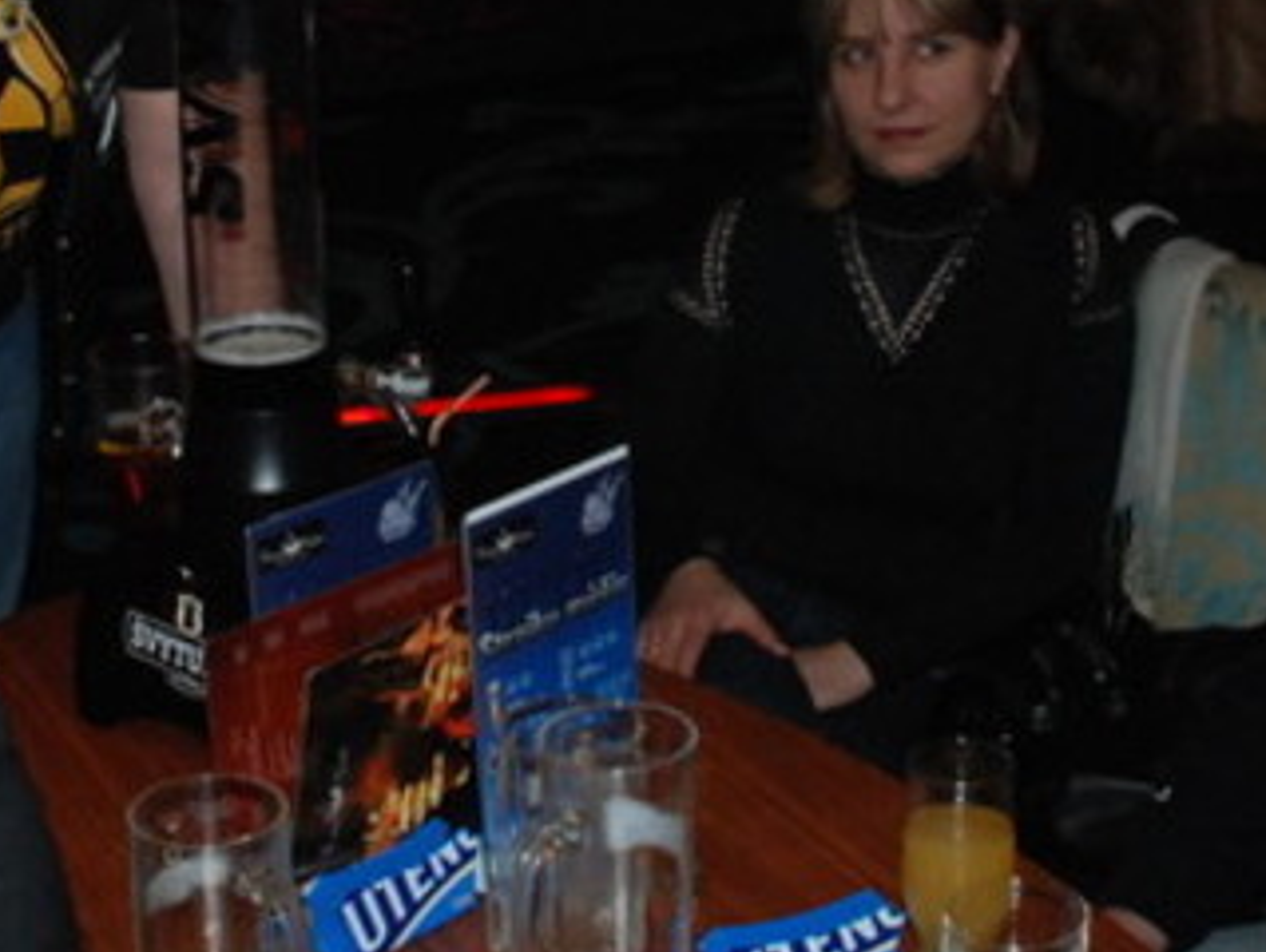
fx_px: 2893
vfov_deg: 18.5
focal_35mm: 79
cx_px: 564
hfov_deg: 24.7
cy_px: 188
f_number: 5
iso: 800
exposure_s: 1/60
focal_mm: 18
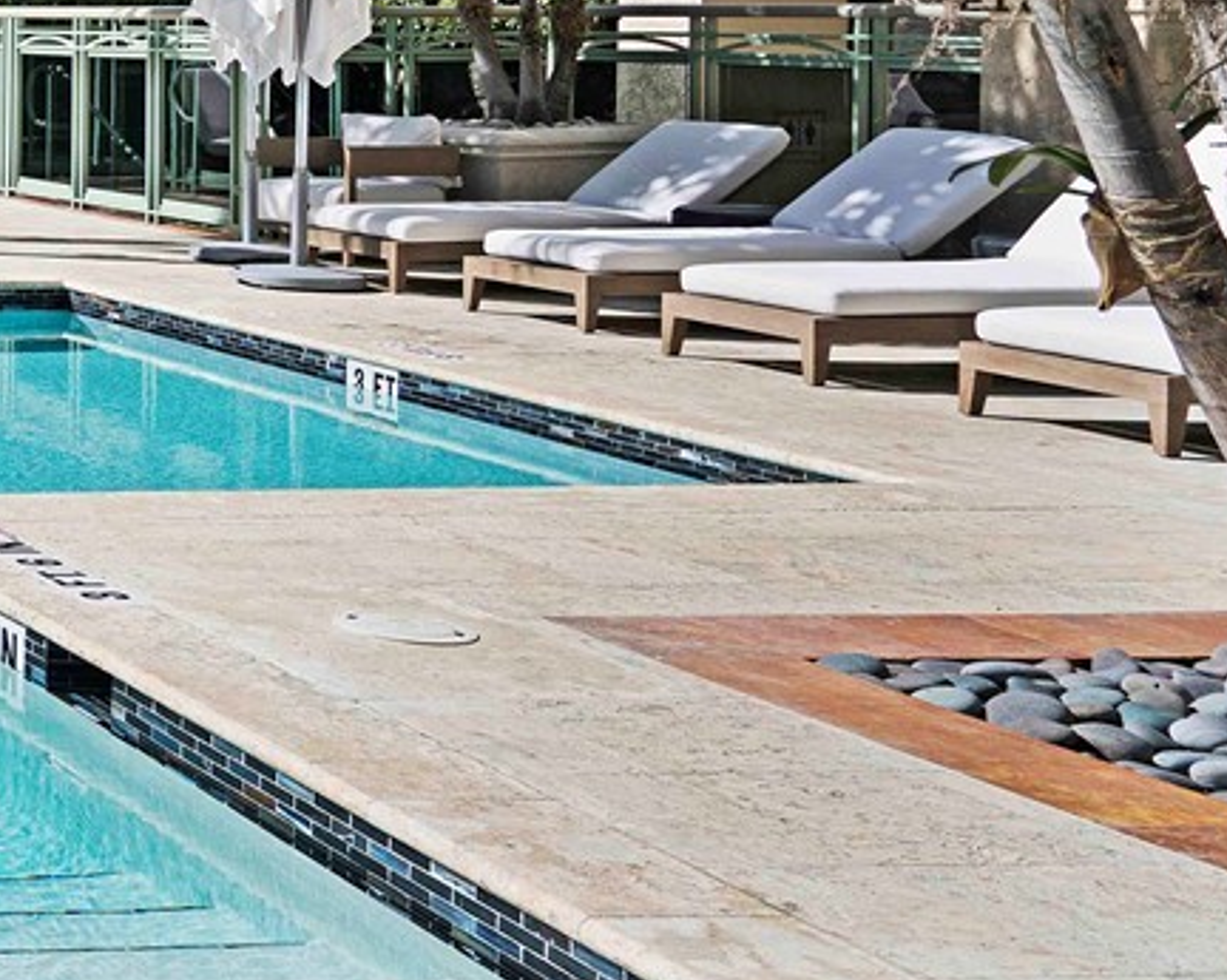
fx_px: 2141
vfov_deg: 24.7
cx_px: -1057
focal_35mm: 59
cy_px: 27
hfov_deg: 20.6
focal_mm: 16
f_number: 8
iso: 100
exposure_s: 1/250
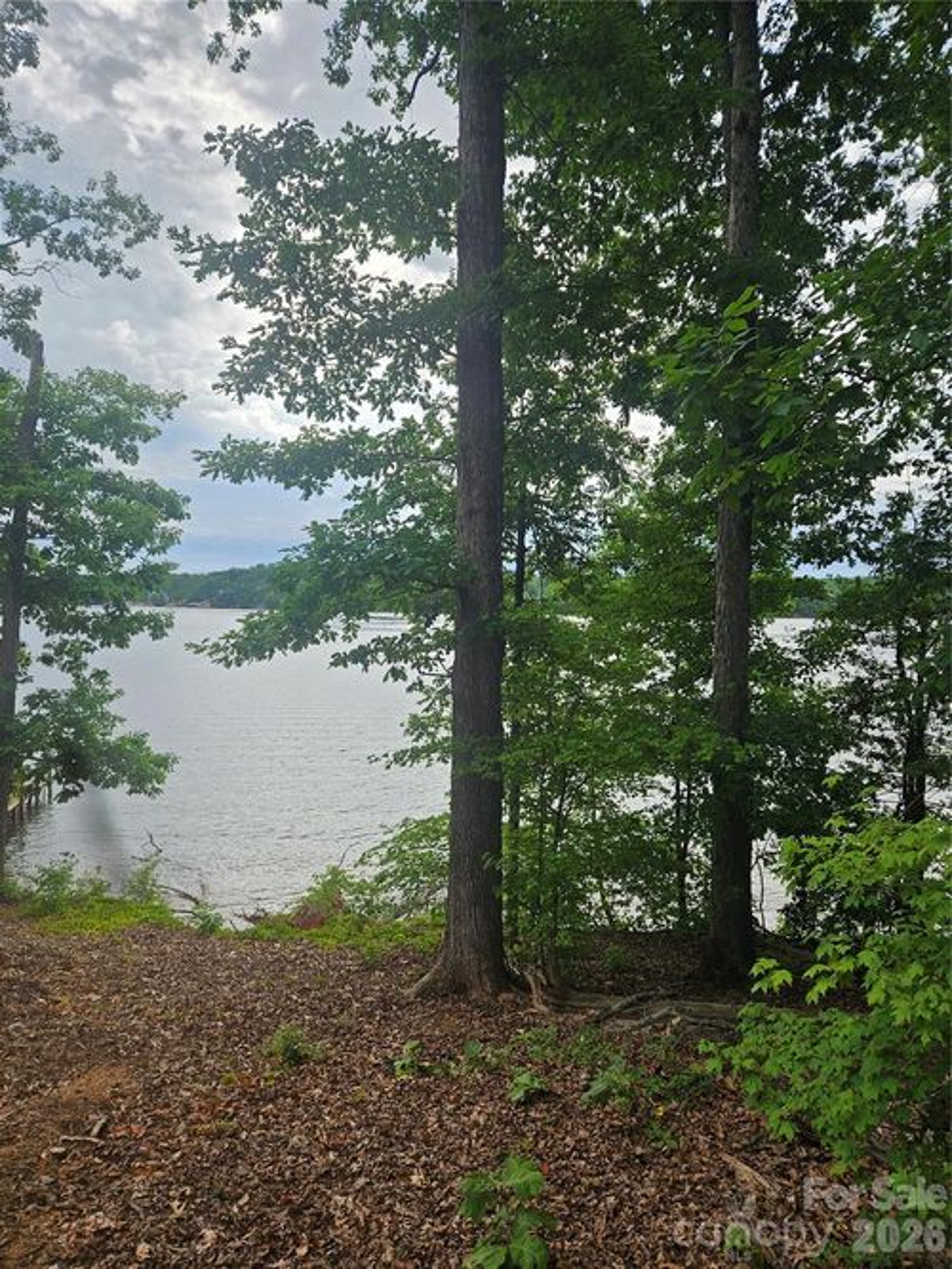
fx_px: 844
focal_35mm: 23
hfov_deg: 58.9
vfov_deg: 73.9
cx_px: 476
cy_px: 634
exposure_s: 1/1087
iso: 25
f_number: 1.8
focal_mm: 5.4
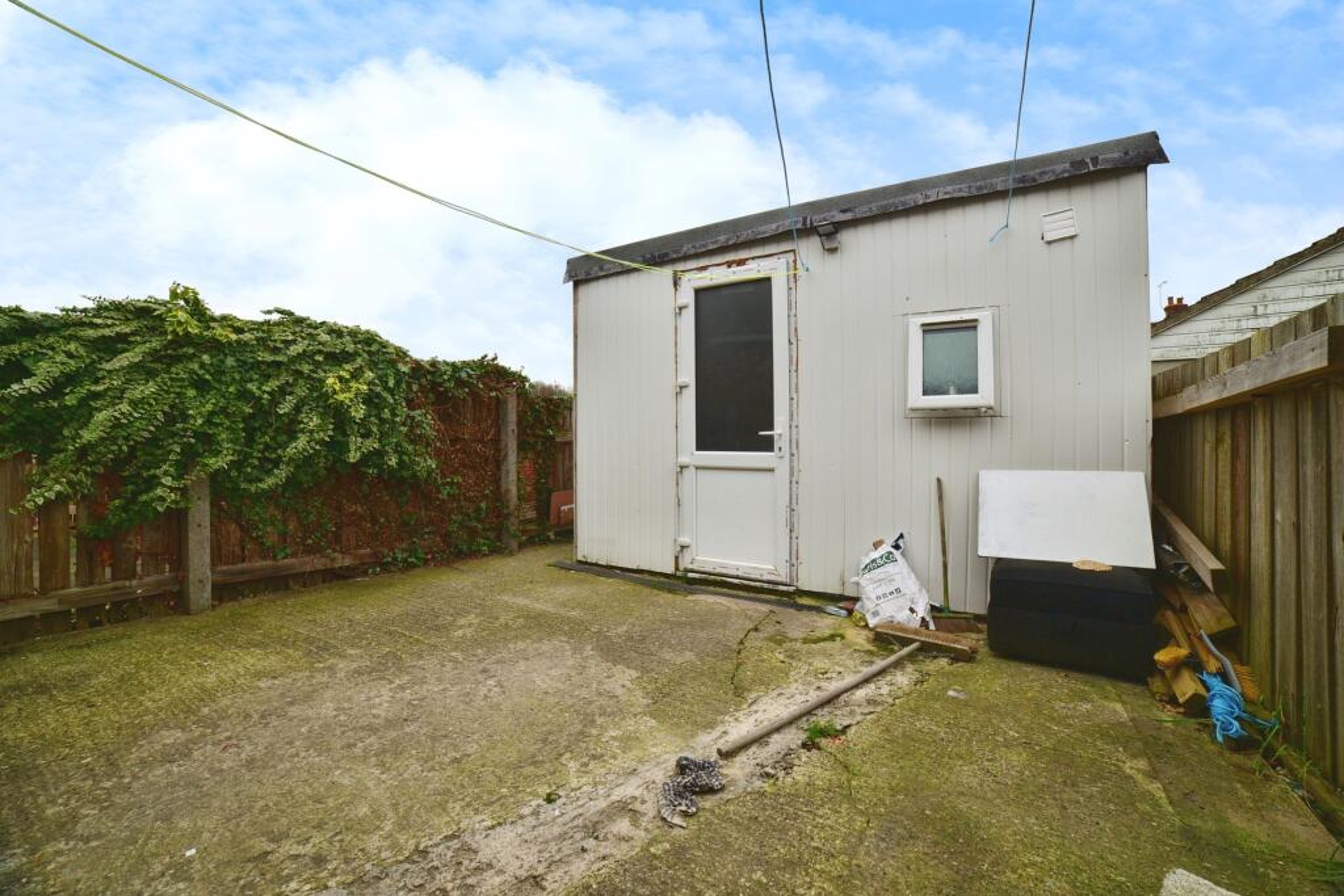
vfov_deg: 81.2
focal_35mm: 14
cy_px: 448
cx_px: 672
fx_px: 523
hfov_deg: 104.2
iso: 250
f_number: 8
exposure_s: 1/80
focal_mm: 14
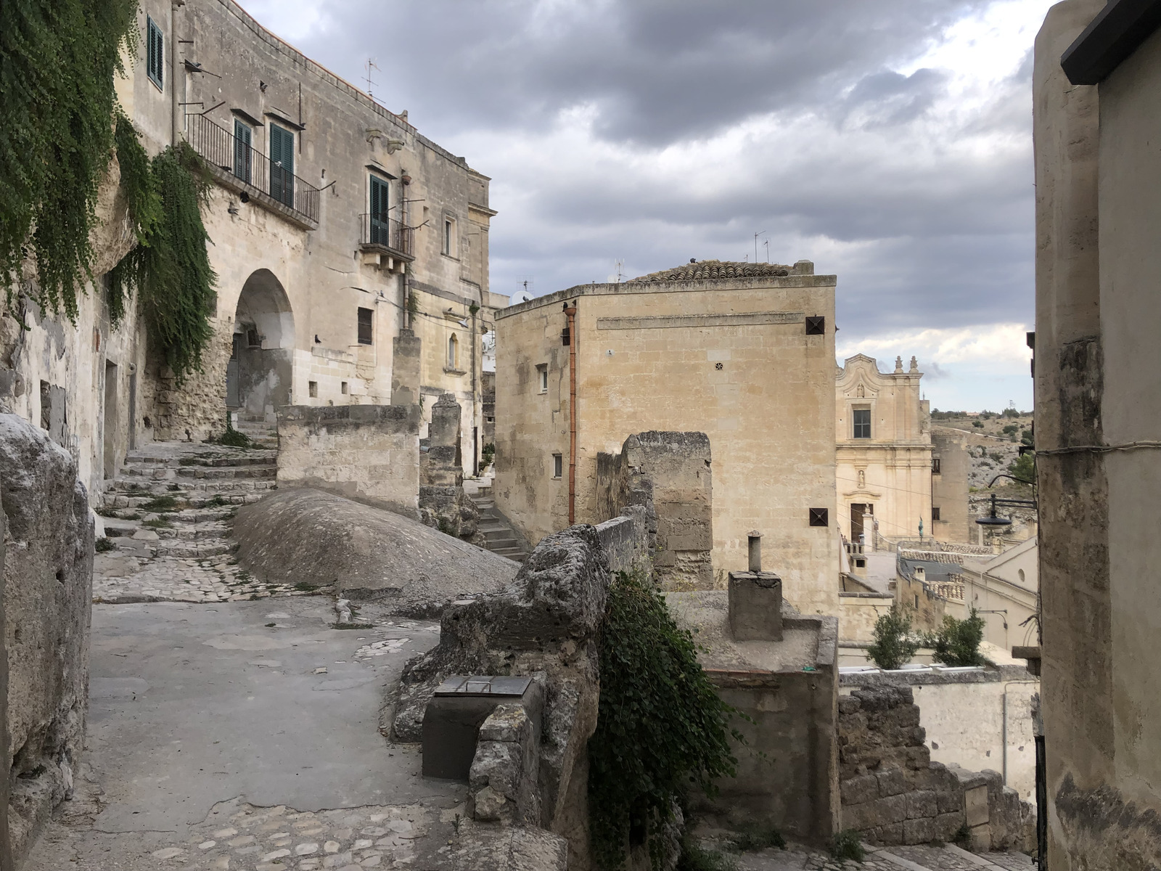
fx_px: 939
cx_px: 580
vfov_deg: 49.7
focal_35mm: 28
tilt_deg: +0.7
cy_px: 436
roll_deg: +0.8
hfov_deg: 63.4
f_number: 1.8
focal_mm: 4
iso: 20
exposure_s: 1/783
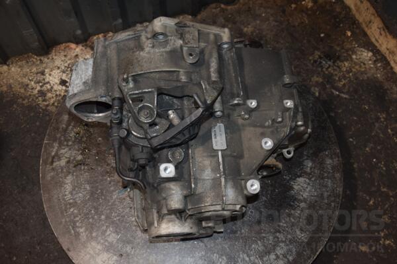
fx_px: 430
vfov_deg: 34.2
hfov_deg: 49.6
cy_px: 132
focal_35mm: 39
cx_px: 198
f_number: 5
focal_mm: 26
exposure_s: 1/60
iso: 800
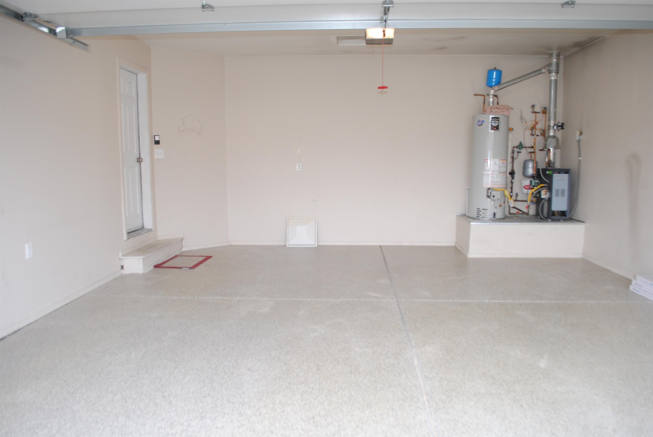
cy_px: 218
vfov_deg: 48.0
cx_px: 326
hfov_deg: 67.3
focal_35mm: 27
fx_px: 490
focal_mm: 18
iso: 400
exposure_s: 1/125
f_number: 4.5
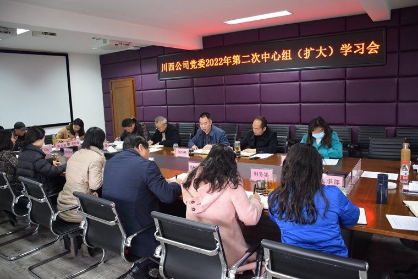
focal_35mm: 27
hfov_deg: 67.4
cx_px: 209
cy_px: 140
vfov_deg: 47.9
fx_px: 314
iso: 500
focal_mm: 18
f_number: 3.5
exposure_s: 1/20
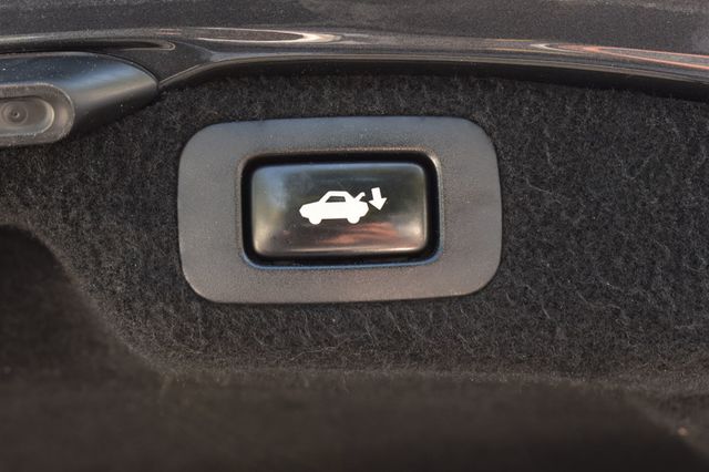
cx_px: 354
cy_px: 236
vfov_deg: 16.5
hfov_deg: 24.6
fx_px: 1624
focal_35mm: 82
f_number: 8
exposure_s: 1/50
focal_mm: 55
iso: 400
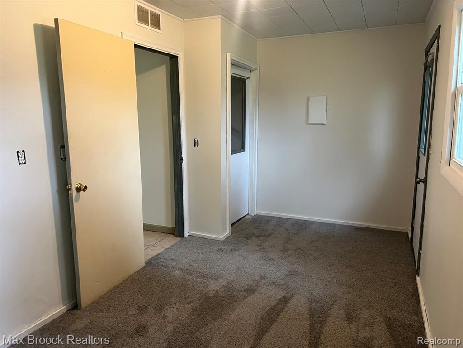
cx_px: 232
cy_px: 174
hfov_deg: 67.3
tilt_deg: -10.5
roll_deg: -0.4
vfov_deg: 53.1
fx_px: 348
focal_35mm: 26
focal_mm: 5.7
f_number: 1.5
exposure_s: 1/60
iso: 400
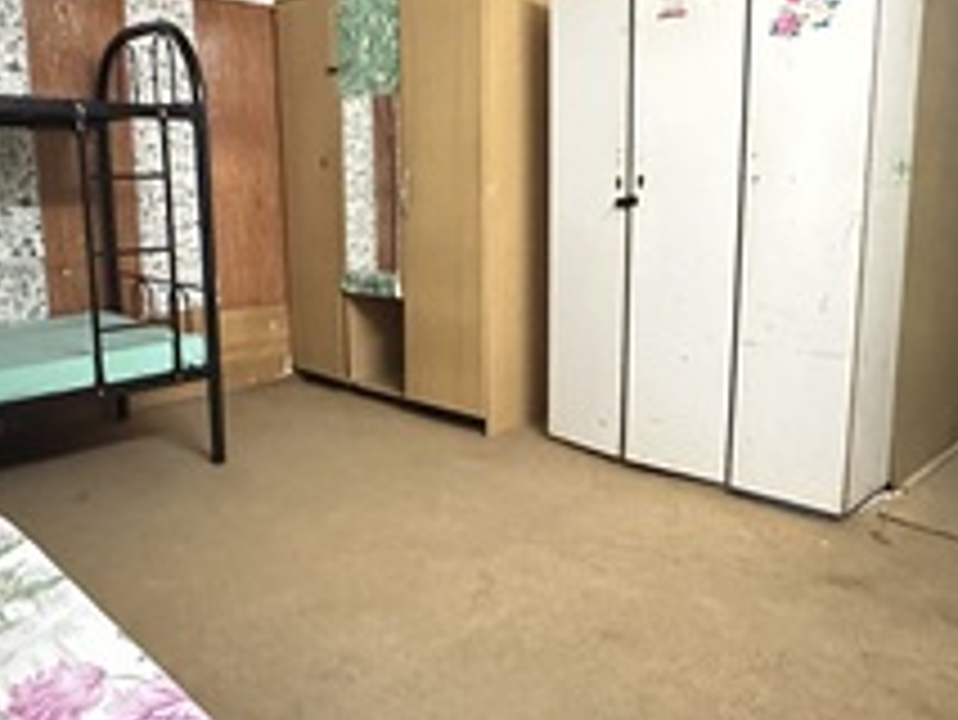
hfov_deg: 59.9
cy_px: 308
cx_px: 492
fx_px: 831
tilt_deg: -8.9
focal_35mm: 30
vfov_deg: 46.7
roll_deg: +0.4
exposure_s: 1/25
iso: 1250
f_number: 2.2
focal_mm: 2.22
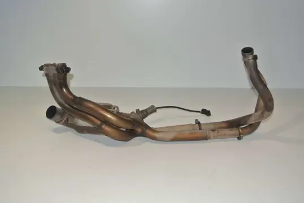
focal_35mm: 44
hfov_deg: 44.5
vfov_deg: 30.6
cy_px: 102
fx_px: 372
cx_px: 152
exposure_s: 1/60
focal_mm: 16.3
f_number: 4.2
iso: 200
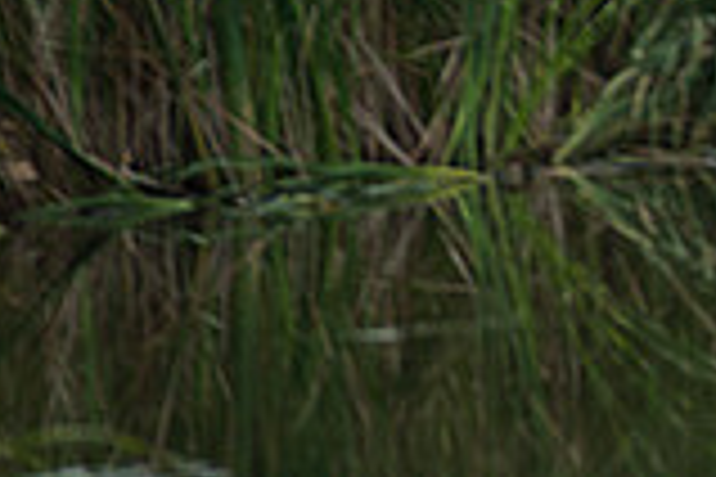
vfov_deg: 1.3
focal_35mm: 1095
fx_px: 21777
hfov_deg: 1.9
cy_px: -387
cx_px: 1198
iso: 400
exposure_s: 1/3200
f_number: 4
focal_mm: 300
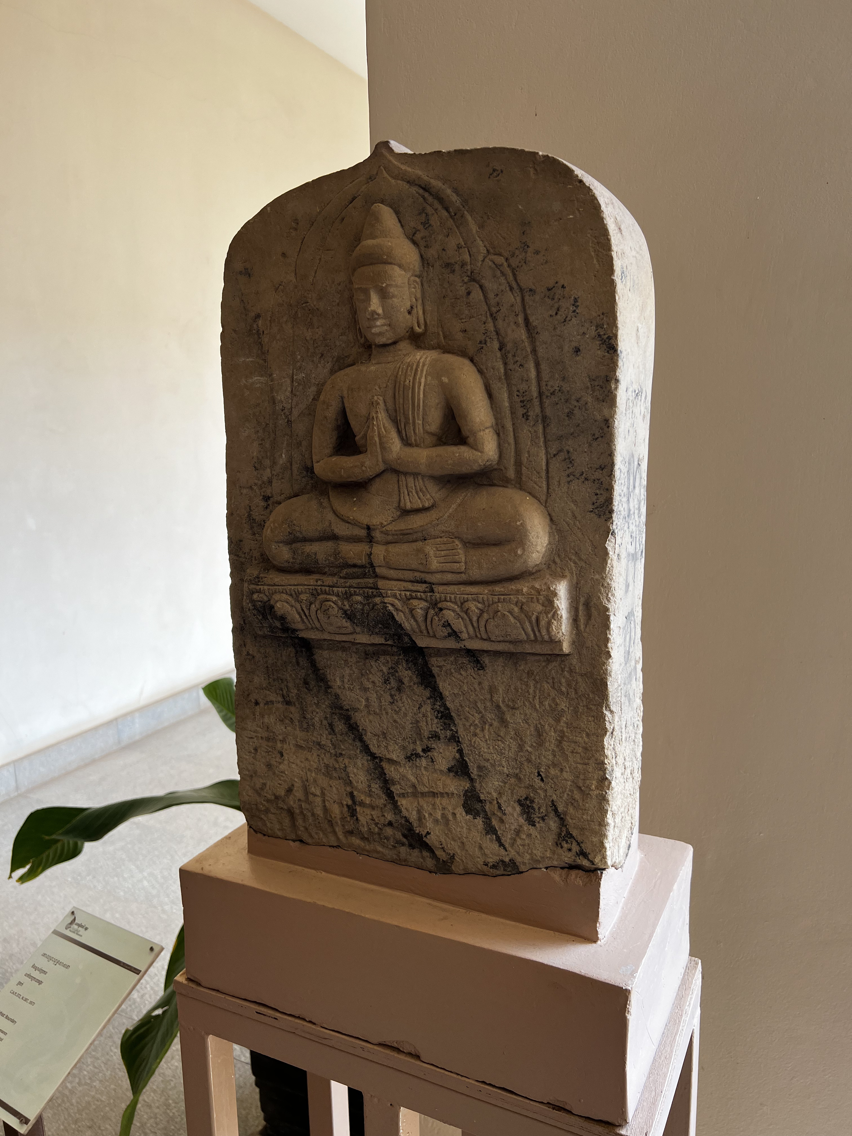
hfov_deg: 53.1
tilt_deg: -10.2
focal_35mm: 26
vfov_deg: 67.3
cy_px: 568
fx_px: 853
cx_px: 426
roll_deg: +0.6
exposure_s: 1/298
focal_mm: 5.7
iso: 50
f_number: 1.5
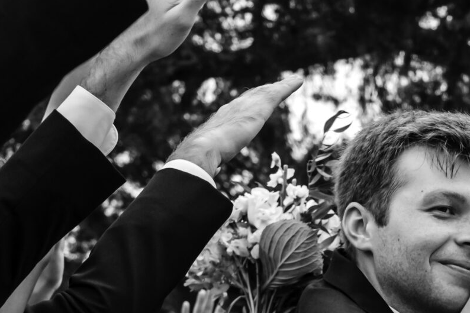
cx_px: 453
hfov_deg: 9.5
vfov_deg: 6.3
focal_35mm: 216
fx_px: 2819
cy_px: 342
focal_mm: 67
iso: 800
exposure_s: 1/400
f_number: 8
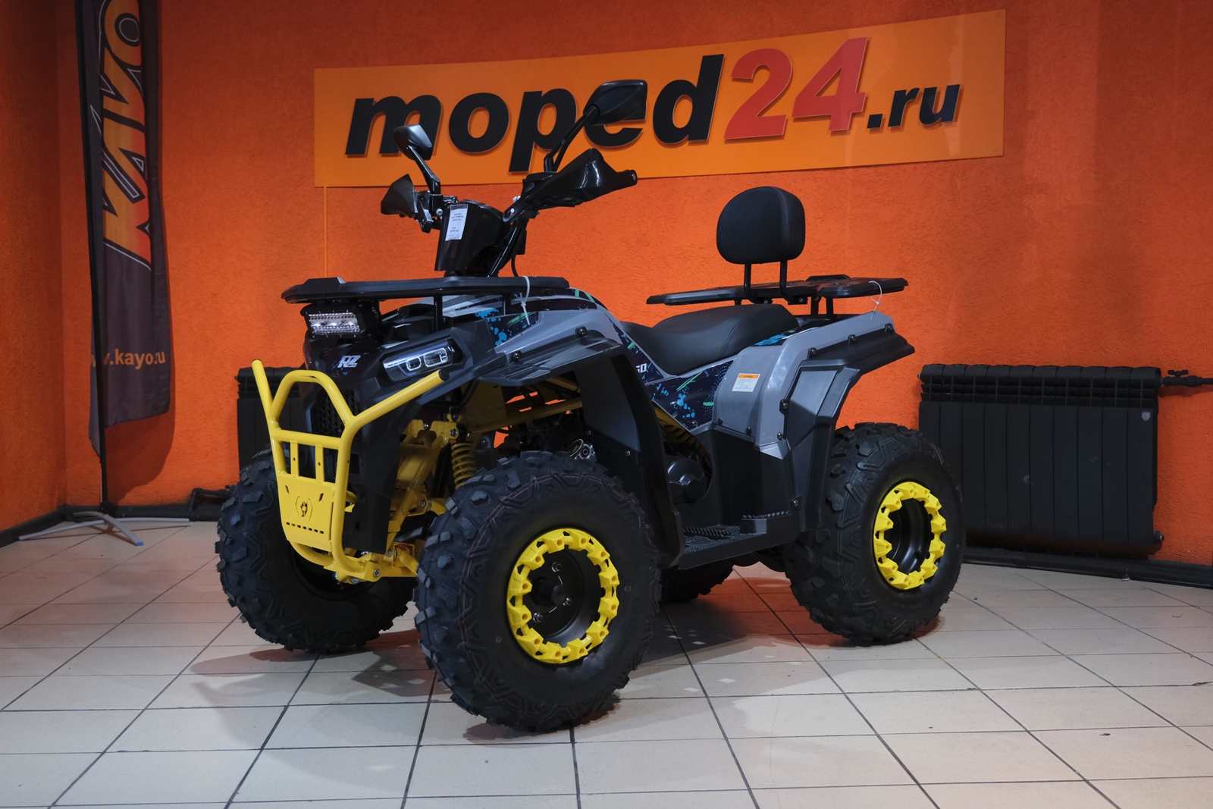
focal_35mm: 41
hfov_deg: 47.4
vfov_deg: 32.6
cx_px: 606
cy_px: 404
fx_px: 1381
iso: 2000
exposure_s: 1/200
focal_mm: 27.5
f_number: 4
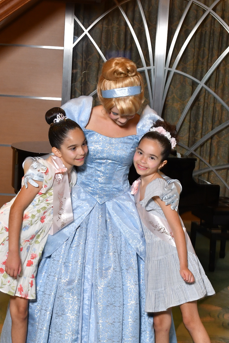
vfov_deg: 23.8
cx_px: 103
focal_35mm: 85
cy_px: 231
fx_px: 811
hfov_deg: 16.1
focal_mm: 30
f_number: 5.6
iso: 640
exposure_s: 1/60
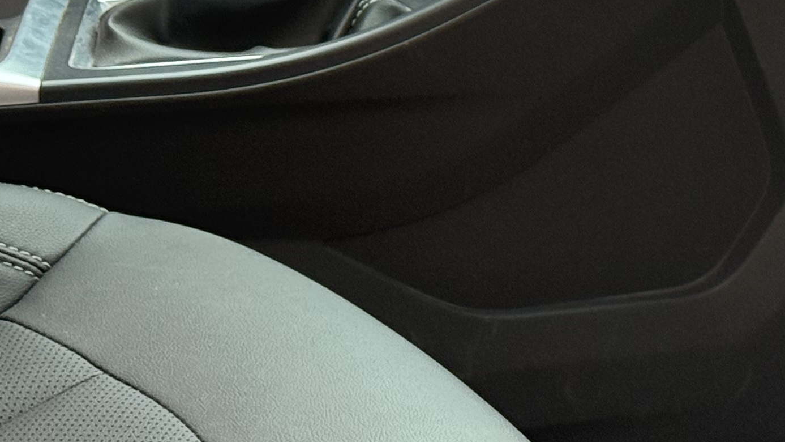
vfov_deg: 7.9
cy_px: -133
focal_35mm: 152
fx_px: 3164
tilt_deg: -15.0
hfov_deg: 14.0
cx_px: 707
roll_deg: -3.2
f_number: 1.78
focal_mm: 6.76
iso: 125
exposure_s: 1/82
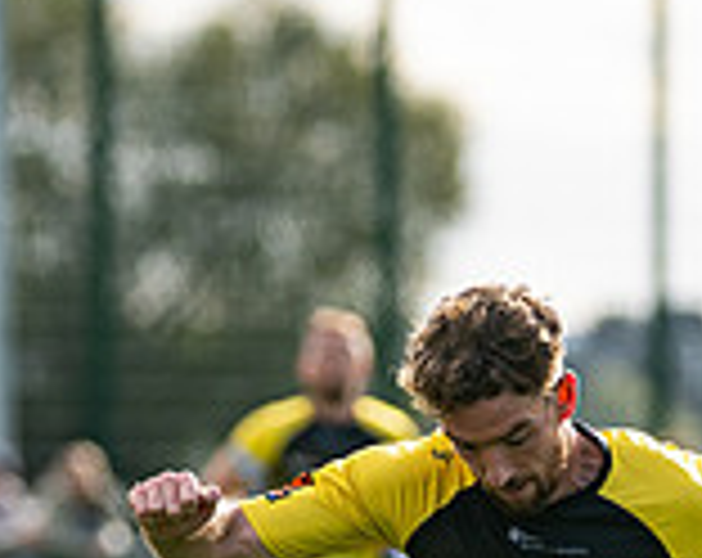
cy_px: 801
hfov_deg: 2.1
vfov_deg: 1.7
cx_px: 495
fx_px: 18942
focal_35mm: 914
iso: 400
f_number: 4
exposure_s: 1/2500
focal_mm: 195
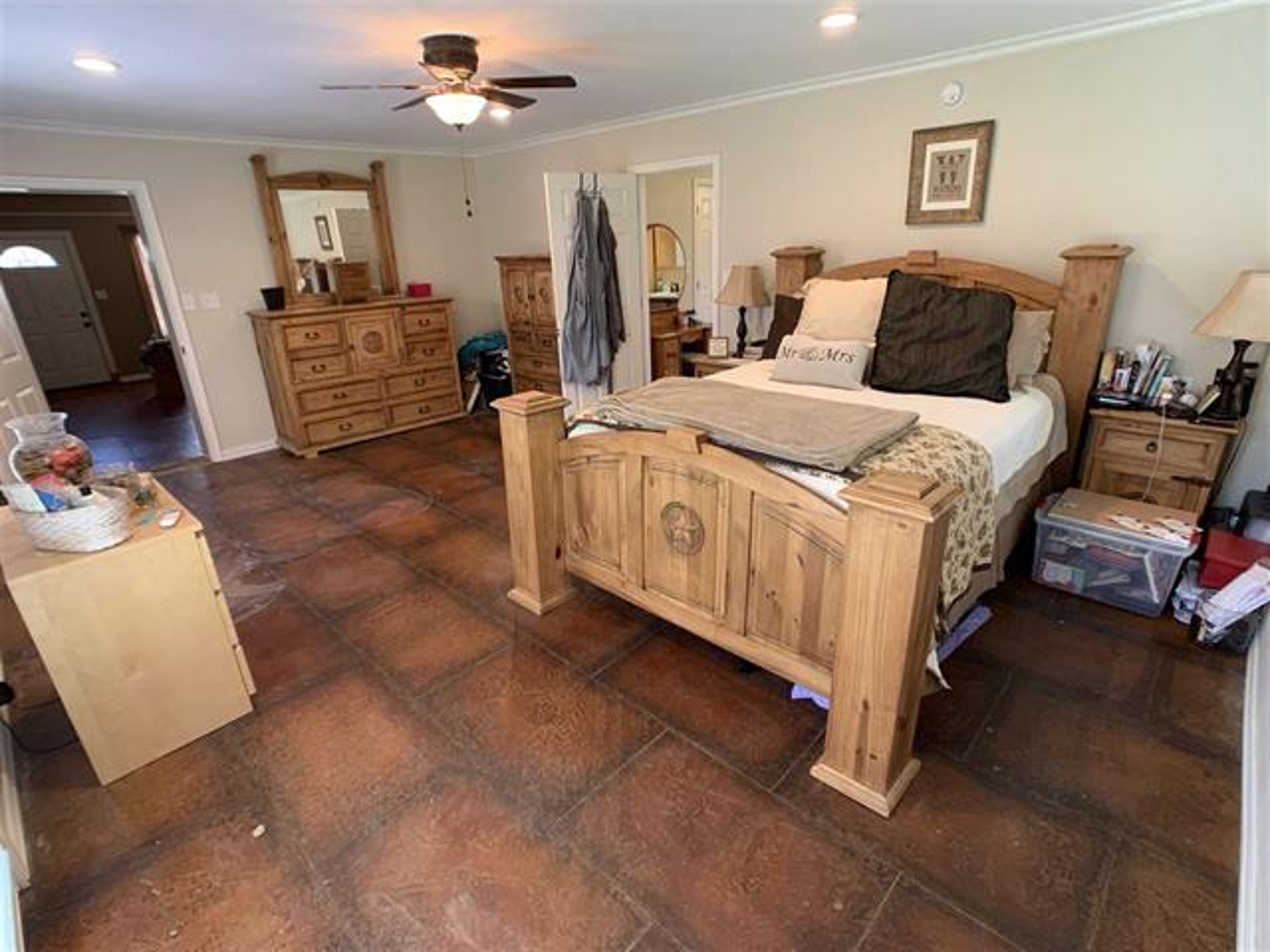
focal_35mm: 26
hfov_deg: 67.3
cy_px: 476
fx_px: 954
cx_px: 635
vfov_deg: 53.1
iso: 160
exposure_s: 1/60
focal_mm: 4.25
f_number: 1.8
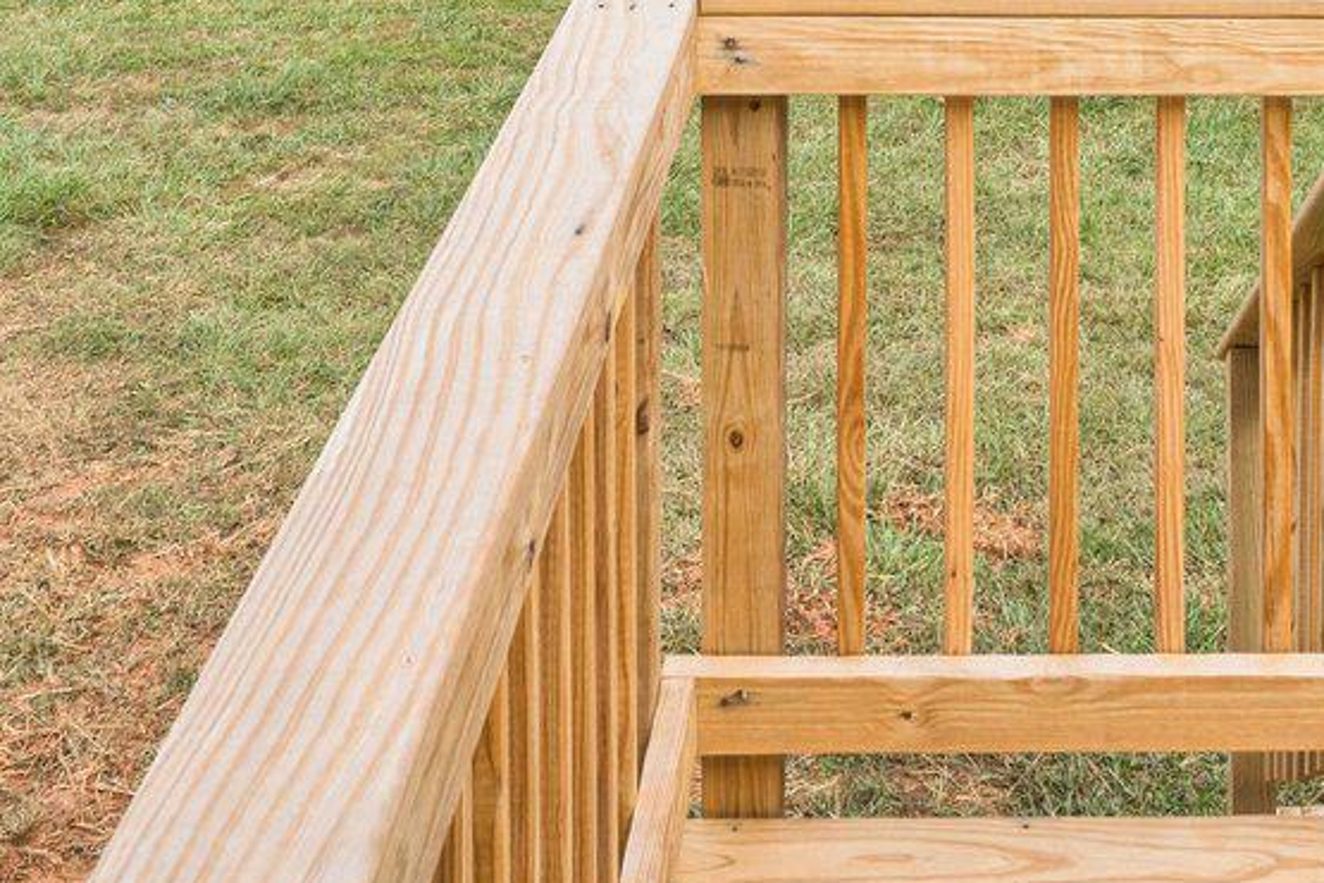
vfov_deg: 18.2
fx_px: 2170
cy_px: -703
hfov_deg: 33.3
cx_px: 992
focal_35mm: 59
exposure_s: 1/640
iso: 400
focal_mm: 16
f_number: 7.1
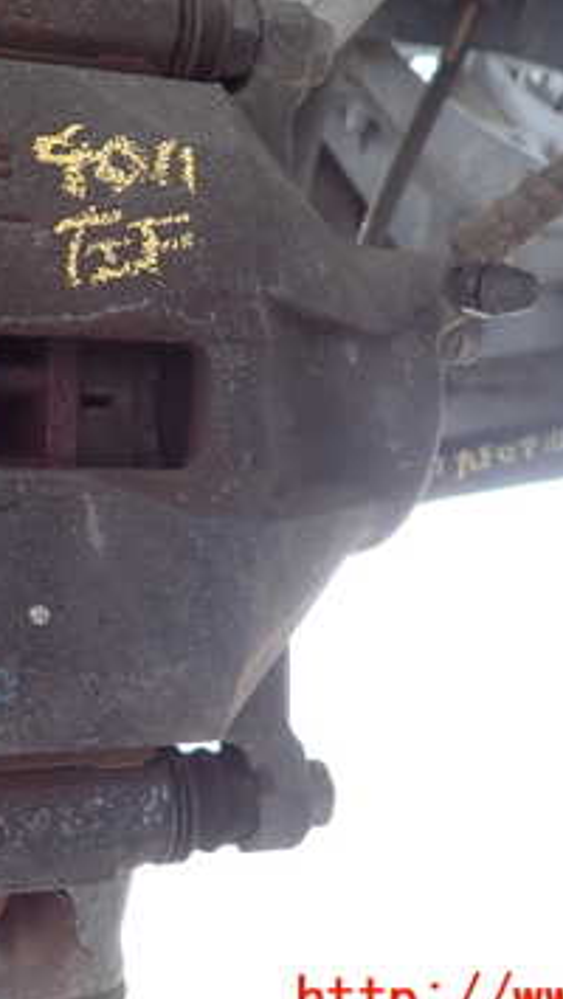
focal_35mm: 46
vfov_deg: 44.4
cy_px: 405
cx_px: 87
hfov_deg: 25.4
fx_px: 1219
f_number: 2
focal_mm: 4.5
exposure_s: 1/60
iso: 200
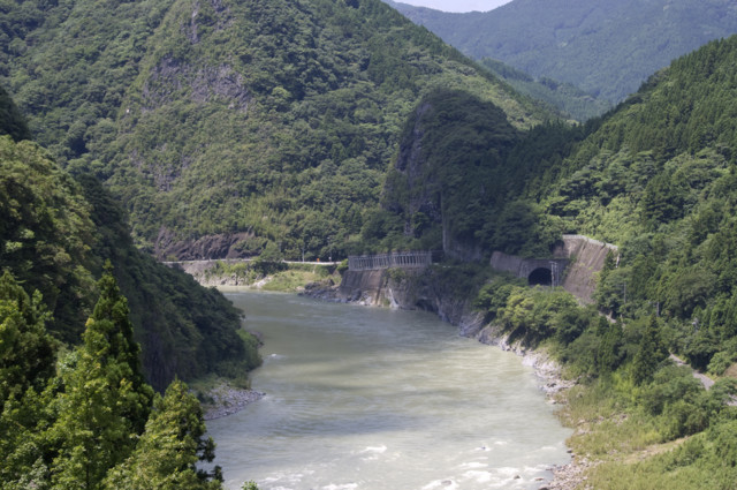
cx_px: 368
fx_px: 1677
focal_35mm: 82
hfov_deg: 24.8
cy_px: 245
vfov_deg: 16.6
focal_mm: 55
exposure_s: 1/60
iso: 100
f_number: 10
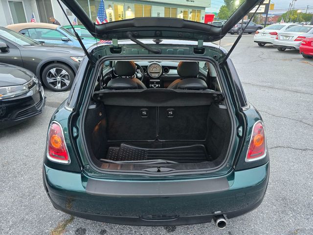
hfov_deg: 73.9
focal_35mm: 23
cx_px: 156
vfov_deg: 58.9
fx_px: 208
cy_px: 118
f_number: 1.7
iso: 800
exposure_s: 1/120
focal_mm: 6.3
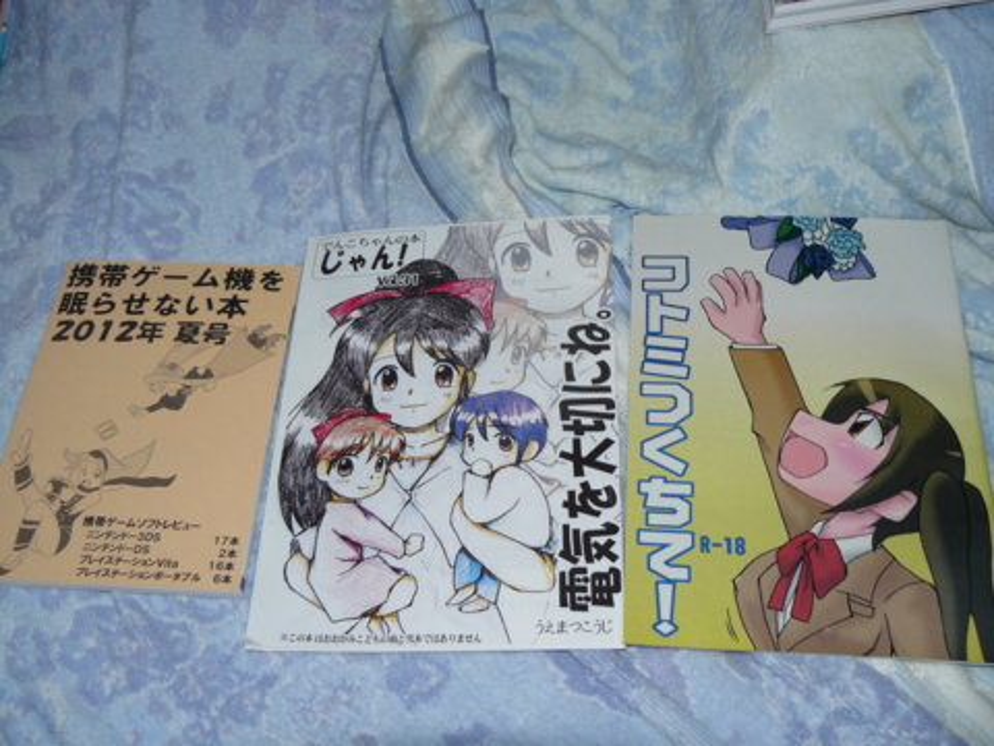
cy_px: 373
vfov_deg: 39.7
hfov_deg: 51.4
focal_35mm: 36
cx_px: 497
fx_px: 1034
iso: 100
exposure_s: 1/30
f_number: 2.8
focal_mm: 6
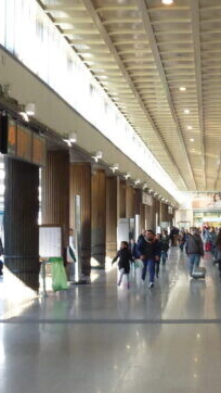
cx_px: 178
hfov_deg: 15.6
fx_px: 801
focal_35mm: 77
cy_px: 206
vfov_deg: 27.5
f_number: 3.3
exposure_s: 1/30
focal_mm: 4.1
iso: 100
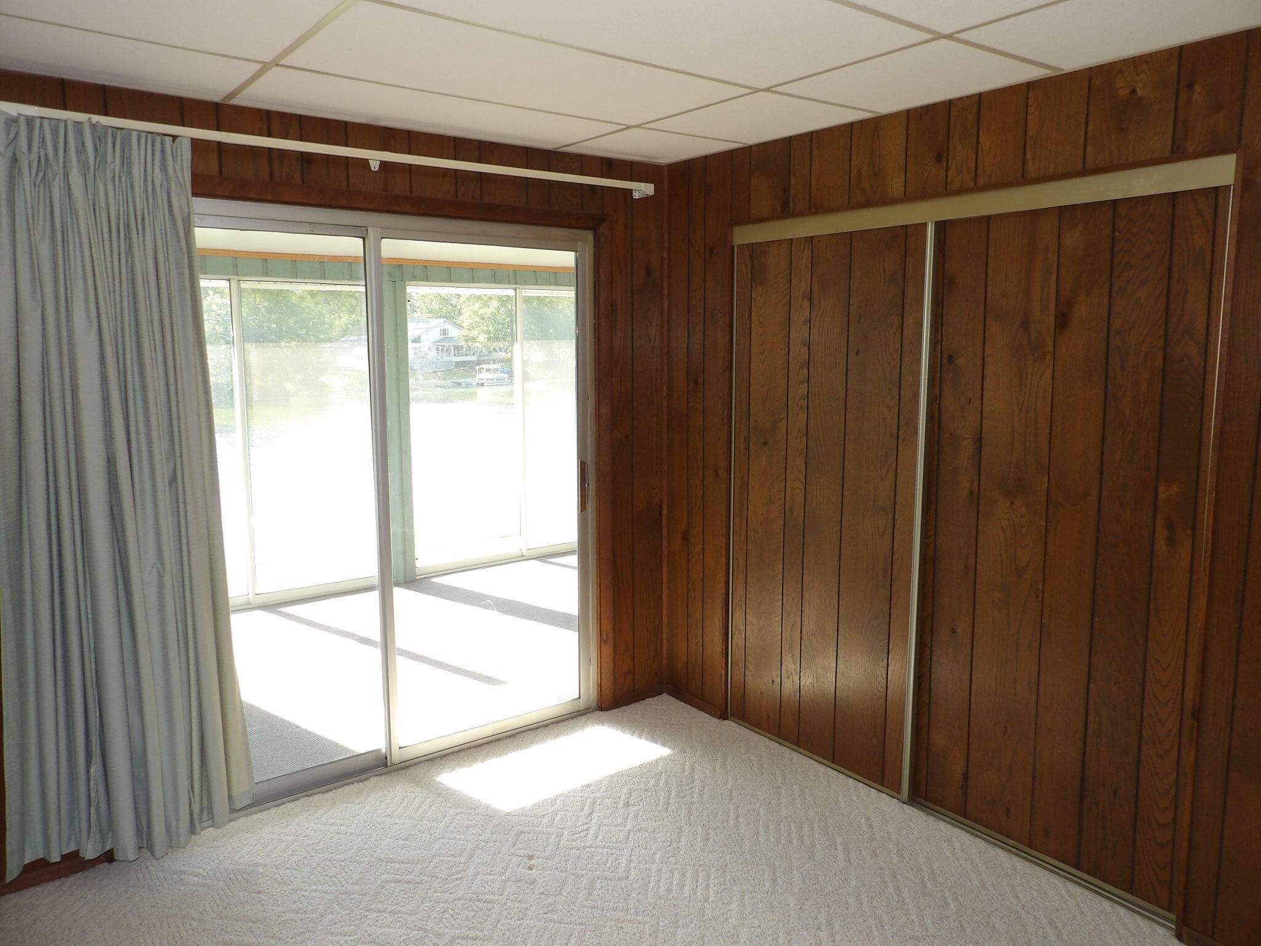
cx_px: 630
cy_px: 473
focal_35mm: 24
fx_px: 874
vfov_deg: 56.8
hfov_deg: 71.6
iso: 100
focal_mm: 4.3
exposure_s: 1/64
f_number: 3.2
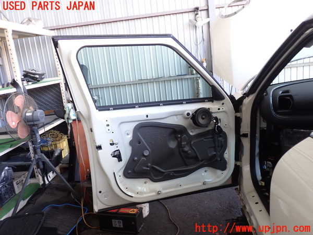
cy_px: 118
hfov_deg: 60.0
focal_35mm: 30
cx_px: 156
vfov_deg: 46.8
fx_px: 271
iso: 200
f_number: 2.3
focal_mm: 5.4
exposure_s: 1/60
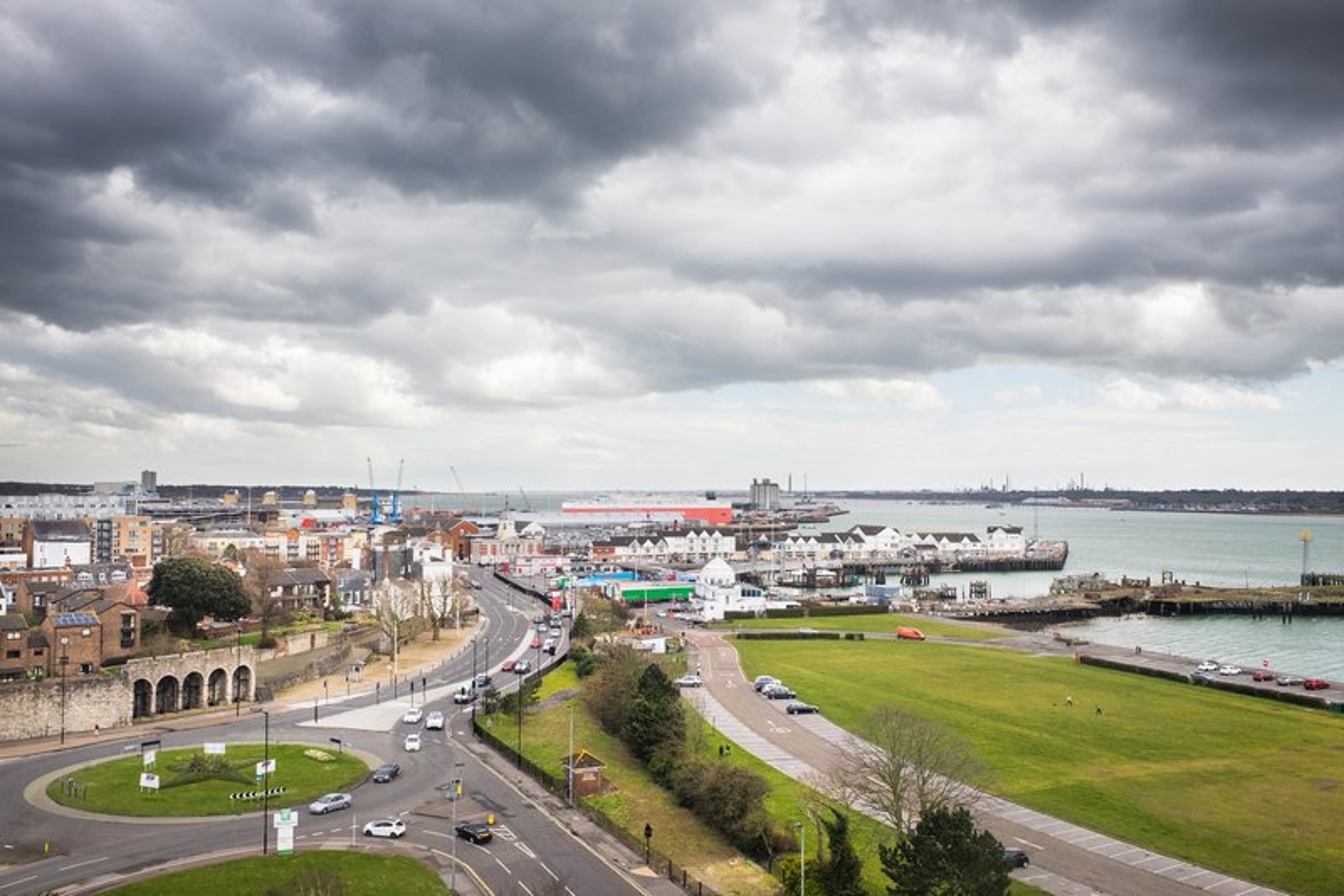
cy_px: 448
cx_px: 672
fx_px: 1157
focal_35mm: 31
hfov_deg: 60.3
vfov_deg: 42.3
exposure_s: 1/320
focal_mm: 20.6
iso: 200
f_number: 8
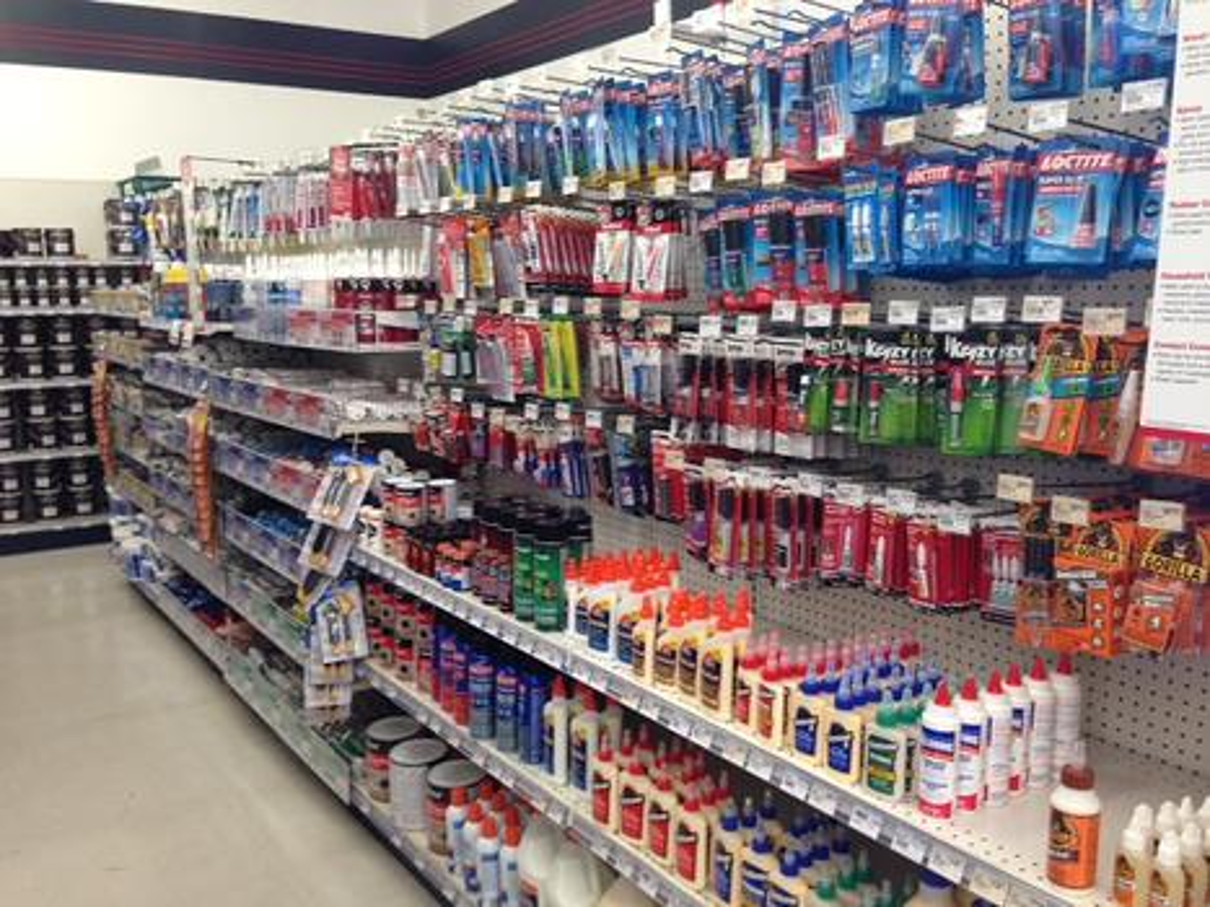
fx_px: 1153
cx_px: 605
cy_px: 454
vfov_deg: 42.9
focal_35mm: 33
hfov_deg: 55.4
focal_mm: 4.12
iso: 50
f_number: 2.4
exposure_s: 1/24
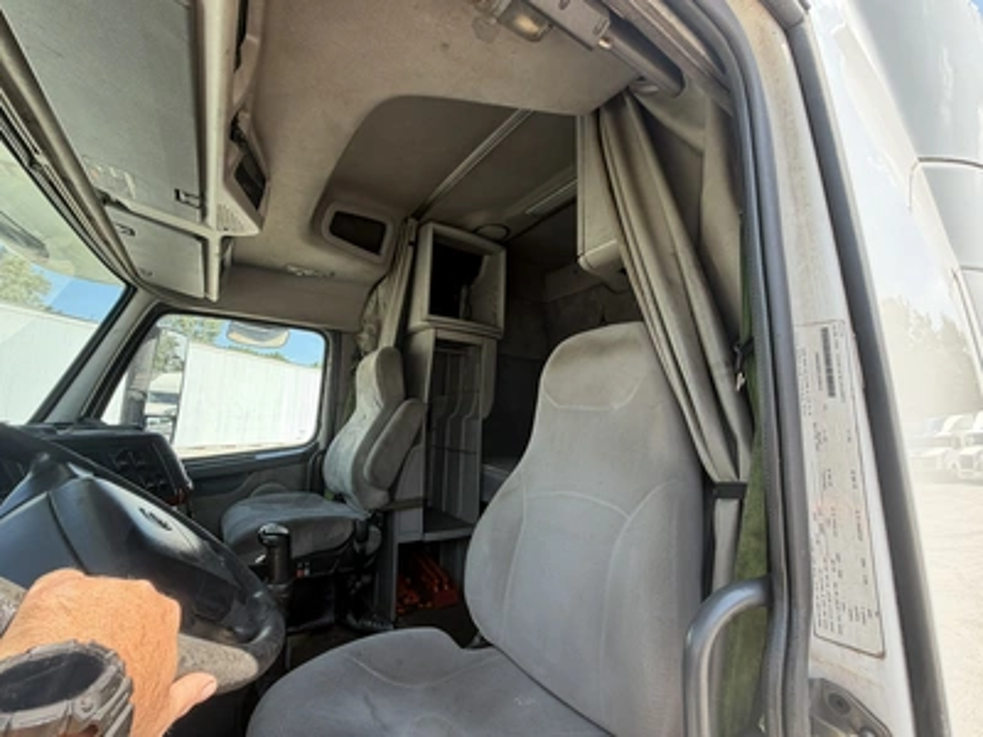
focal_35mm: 14
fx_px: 398
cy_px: 368
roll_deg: -3.5
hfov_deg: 102.1
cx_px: 492
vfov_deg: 85.7
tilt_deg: +9.3
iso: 40
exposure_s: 1/153
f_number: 2.2
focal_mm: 2.22
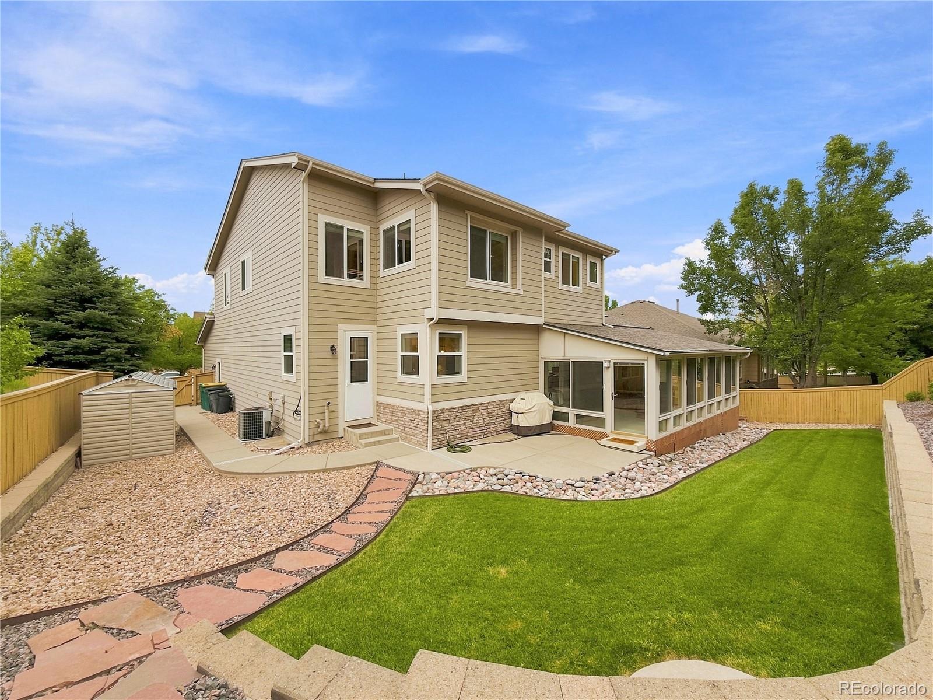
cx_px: 466
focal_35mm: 14
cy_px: 350
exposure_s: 1/243
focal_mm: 2.2
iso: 64
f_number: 2.2
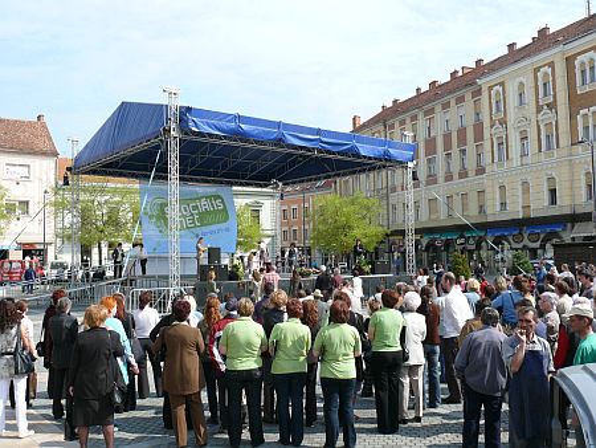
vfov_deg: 40.7
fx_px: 603
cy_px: 224
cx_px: 298
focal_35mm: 35
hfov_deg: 52.6
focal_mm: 7.4
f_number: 5.6
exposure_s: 1/320
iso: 100
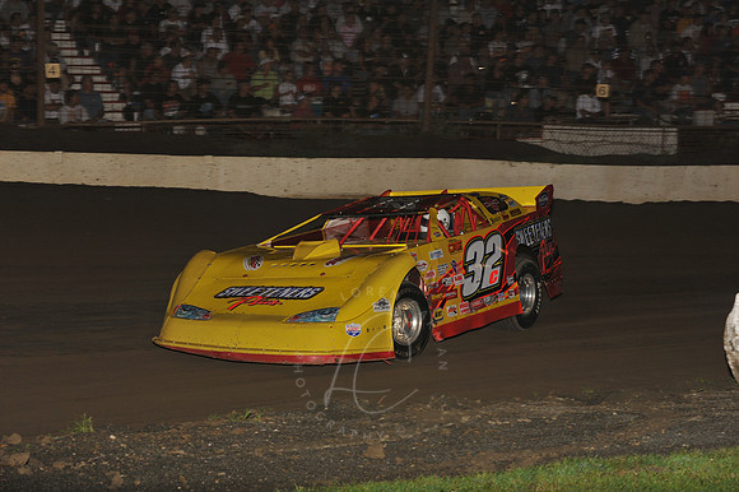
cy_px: 246
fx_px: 2154
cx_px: 370
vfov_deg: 13.0
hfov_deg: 19.5
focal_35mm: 105
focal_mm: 105
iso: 640
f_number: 7.1
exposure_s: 1/320
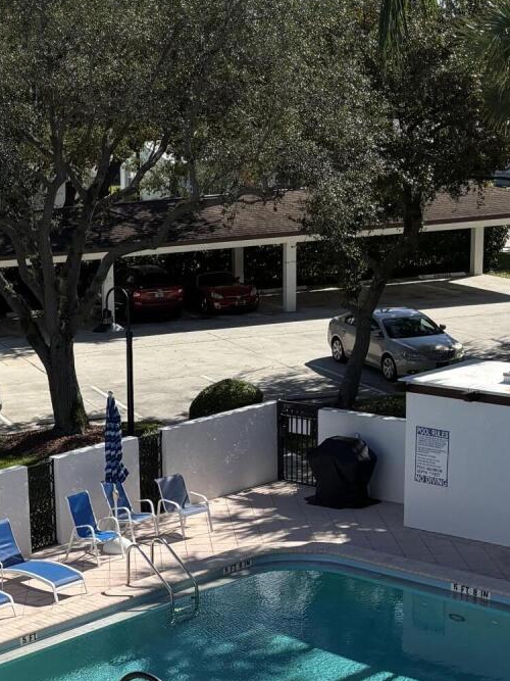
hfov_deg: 18.2
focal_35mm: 78
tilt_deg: -14.8
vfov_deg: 24.9
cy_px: 473
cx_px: -40
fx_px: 1533
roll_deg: +3.5
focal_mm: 5.96
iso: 50
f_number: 1.6
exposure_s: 1/4082
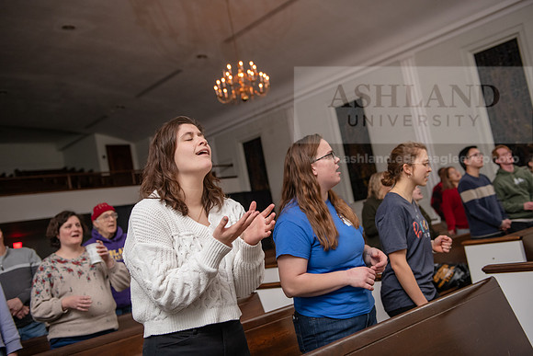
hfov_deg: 50.7
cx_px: 266
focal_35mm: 38
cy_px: 178
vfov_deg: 35.1
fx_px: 563
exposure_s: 1/50
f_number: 3.2
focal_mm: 38
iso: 1250
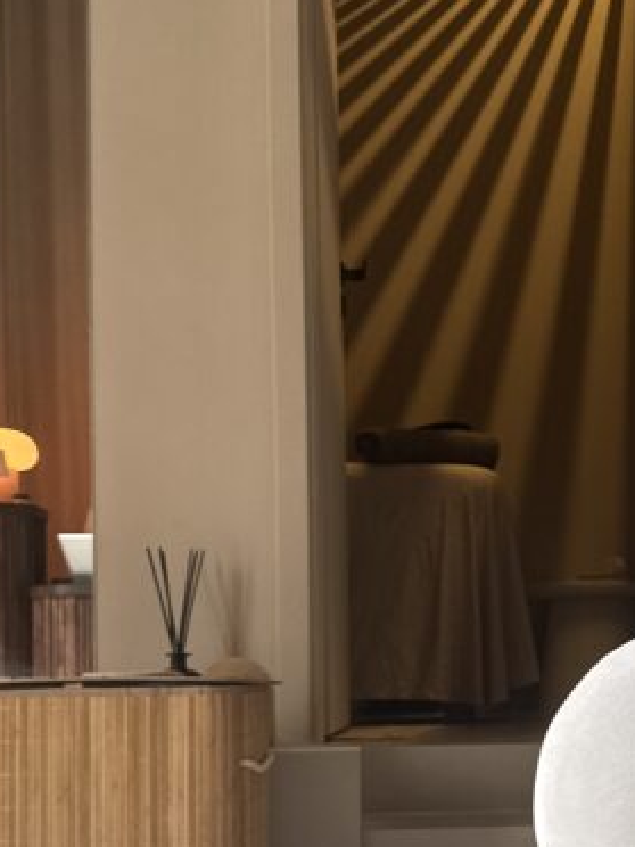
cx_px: 703
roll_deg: -0.4
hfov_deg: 21.1
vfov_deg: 28.9
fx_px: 1614
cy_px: 642
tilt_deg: +0.9
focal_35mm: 66
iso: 200
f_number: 1.78
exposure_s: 1/67
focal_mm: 6.76
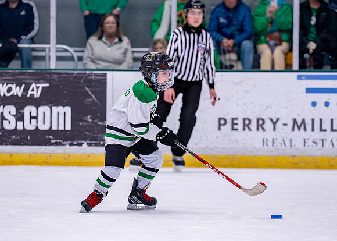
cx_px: 163
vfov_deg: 5.4
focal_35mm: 268
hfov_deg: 7.5
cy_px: 118
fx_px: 2563
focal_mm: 168
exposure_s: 1/1250
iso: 2500
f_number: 2.8
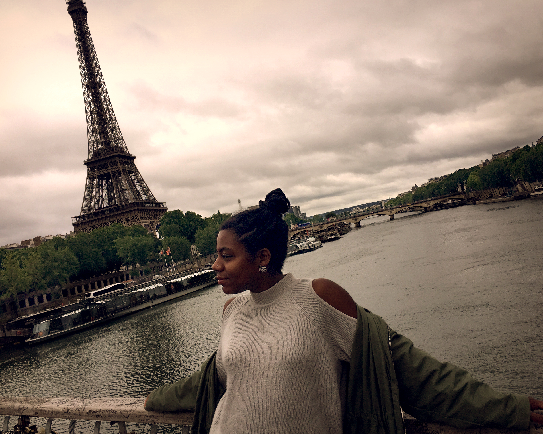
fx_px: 498
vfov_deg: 47.1
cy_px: 215
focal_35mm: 31
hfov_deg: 57.1
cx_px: 251
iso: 32
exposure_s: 1/1276
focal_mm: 4.15
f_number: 2.2
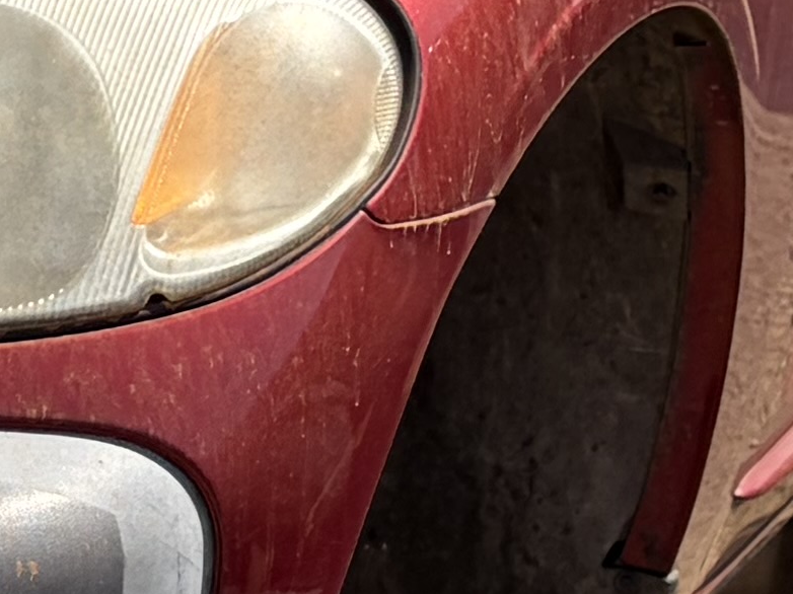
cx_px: -740
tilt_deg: -12.2
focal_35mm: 190
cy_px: -126
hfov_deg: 9.8
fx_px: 4351
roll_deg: -0.1
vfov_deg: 7.7
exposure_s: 1/3831
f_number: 1.6
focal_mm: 5.96
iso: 64
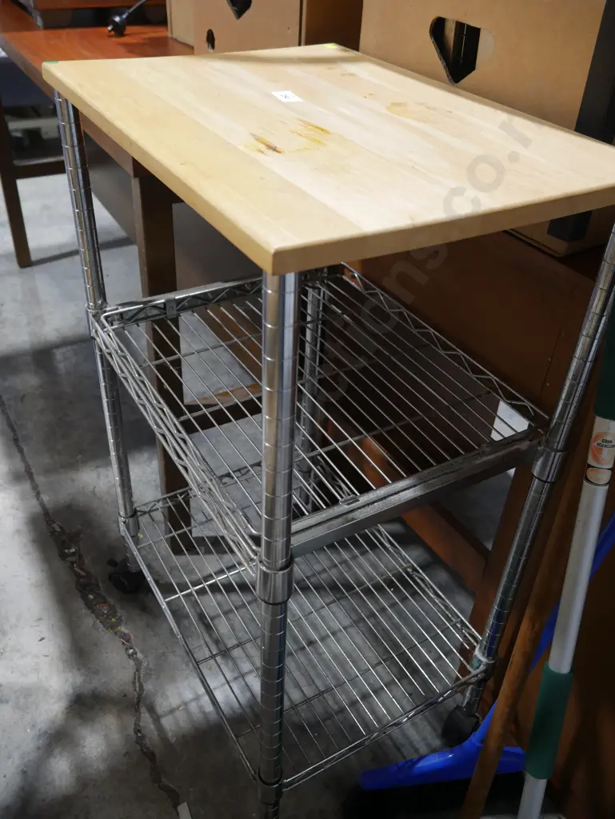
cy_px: 410
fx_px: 710
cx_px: 308
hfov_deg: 46.8
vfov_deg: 59.9
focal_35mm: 30
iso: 320
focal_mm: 15
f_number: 3.6
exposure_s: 1/60
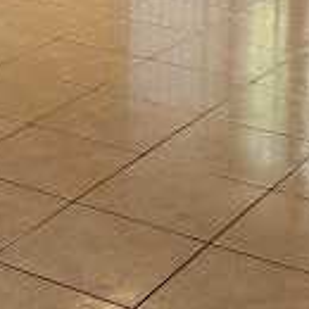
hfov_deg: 13.7
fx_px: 1262
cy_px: -193
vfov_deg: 13.0
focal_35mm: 125
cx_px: -19
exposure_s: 1/120
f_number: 1.8
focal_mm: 6.4
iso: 100
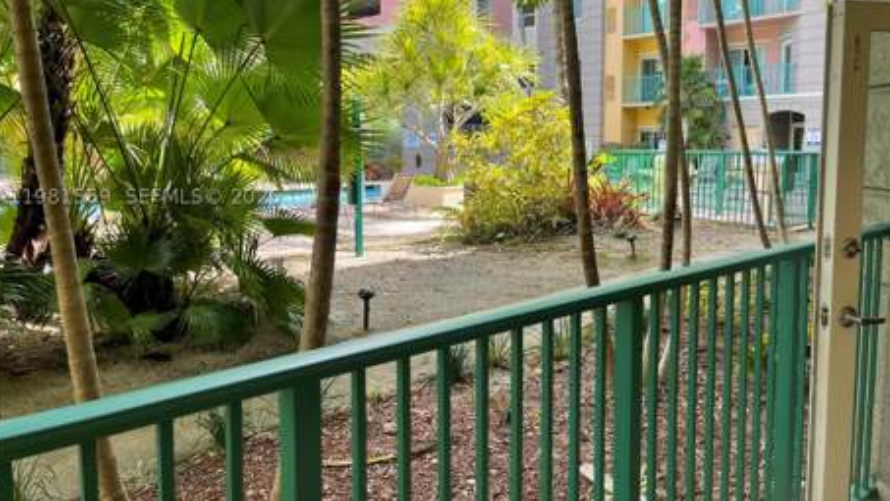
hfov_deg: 64.3
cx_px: 462
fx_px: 708
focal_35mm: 30
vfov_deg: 38.8
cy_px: 196
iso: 32
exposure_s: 1/330
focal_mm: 5.1
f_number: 1.6
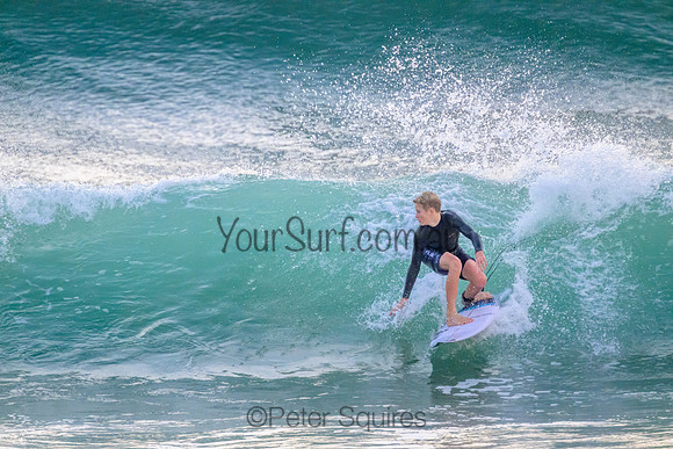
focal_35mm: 800
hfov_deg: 2.6
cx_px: 336
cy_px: 224
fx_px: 14958
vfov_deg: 1.7
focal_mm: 800
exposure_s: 1/2000
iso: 5000
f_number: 11
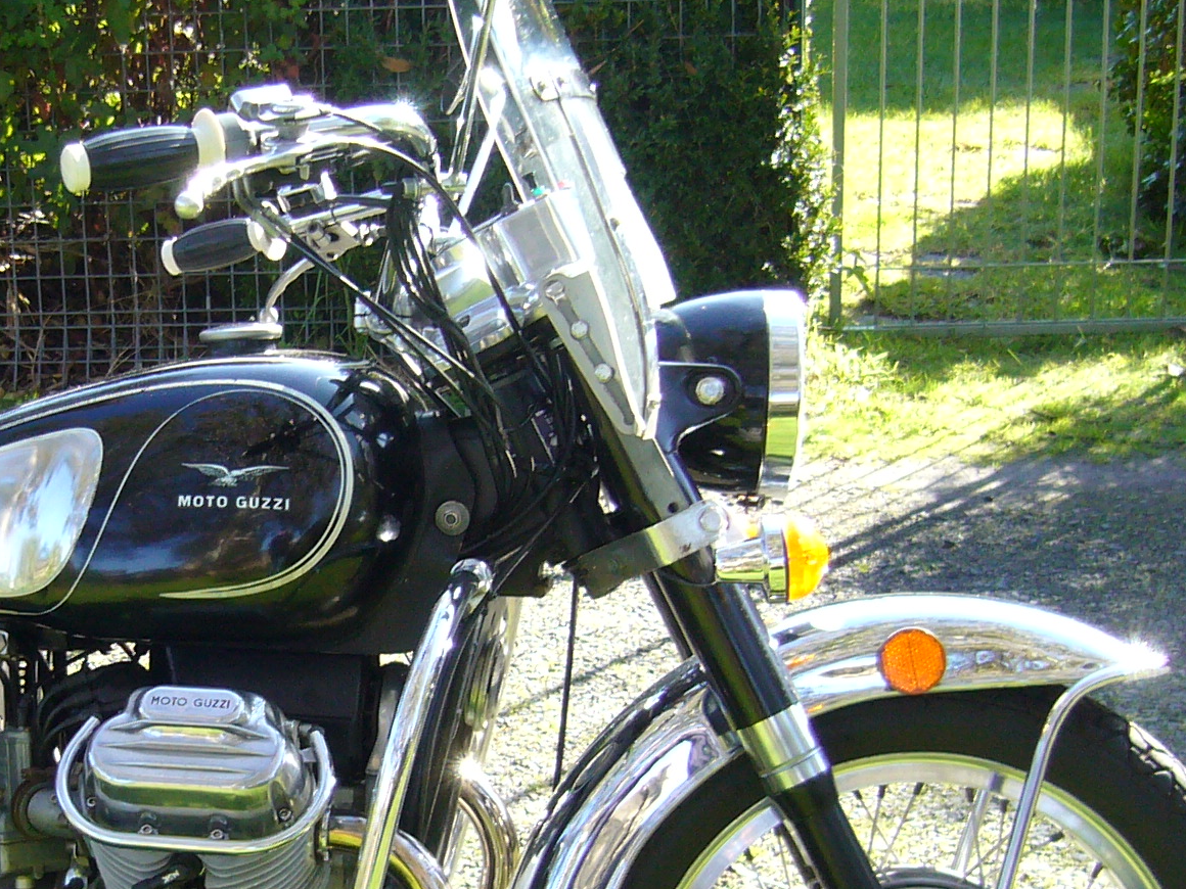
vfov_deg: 17.3
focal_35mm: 85
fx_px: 2912
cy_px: 607
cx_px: 186
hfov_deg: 22.6
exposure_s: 1/200
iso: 100
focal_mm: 5.8
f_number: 2.8
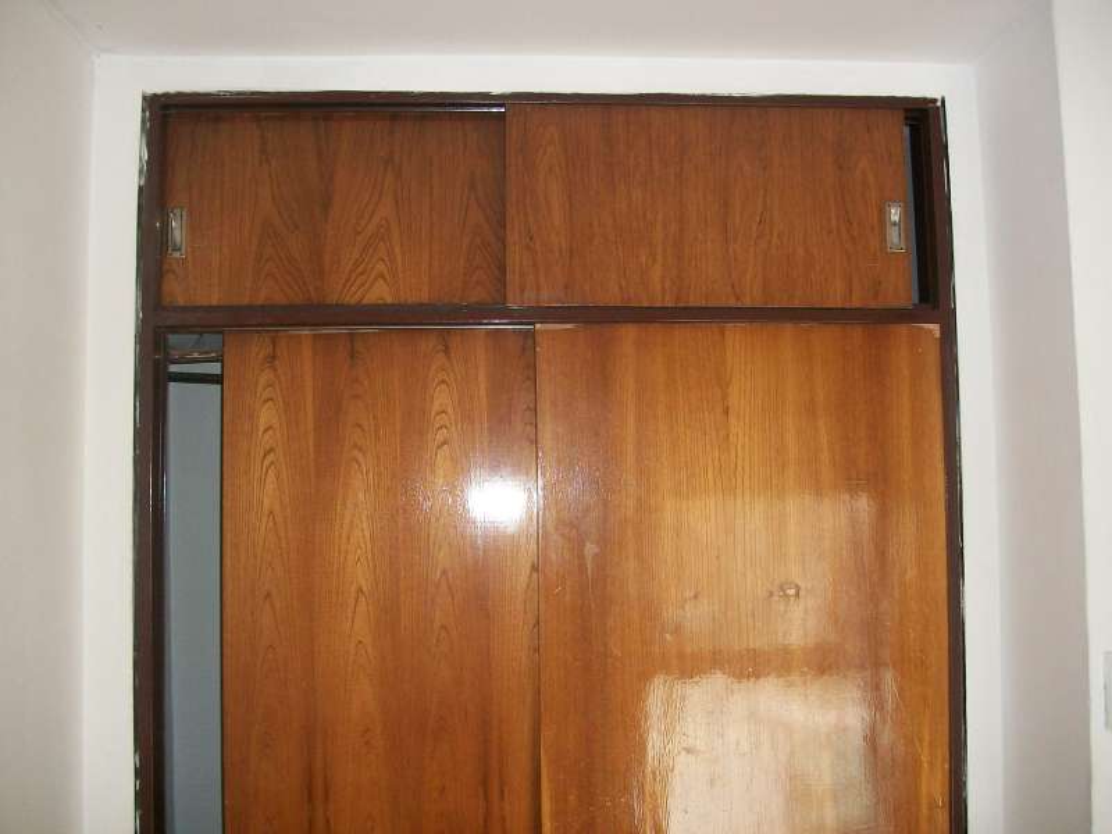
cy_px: 417
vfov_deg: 44.2
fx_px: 1028
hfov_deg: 56.8
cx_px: 556
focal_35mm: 32
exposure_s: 1/30
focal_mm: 5.7
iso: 160
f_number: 2.9
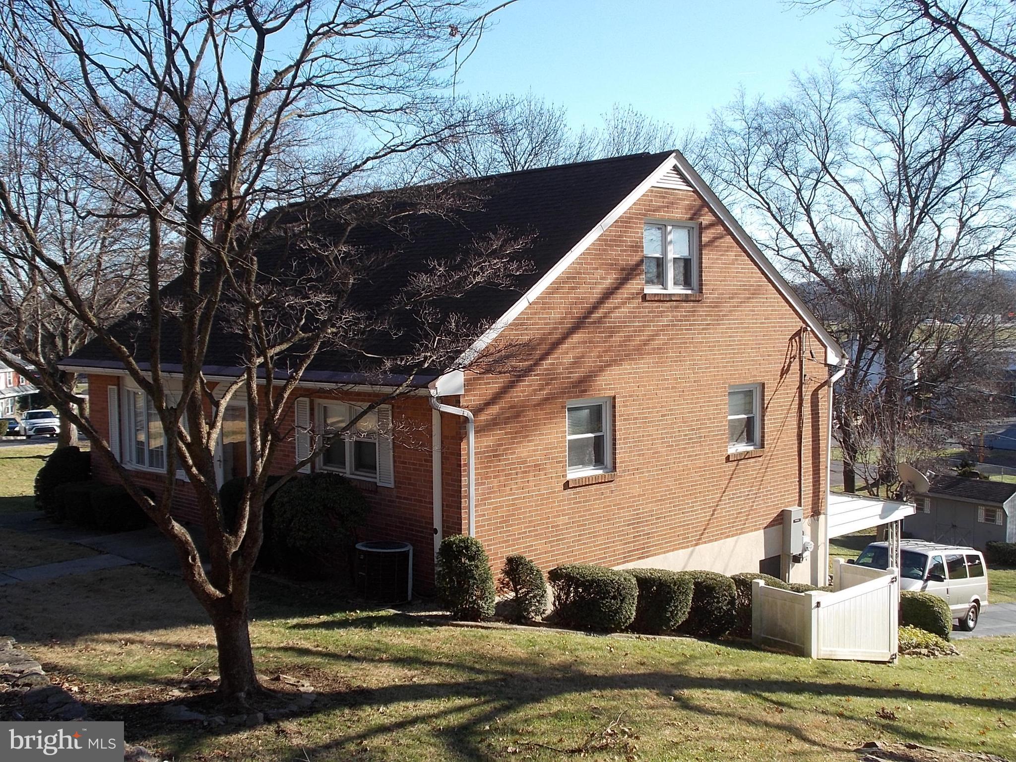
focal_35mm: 39
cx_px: 508
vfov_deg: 36.8
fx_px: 1145
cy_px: 381
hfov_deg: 47.9
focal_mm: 6.9
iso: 80
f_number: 3.9
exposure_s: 1/250
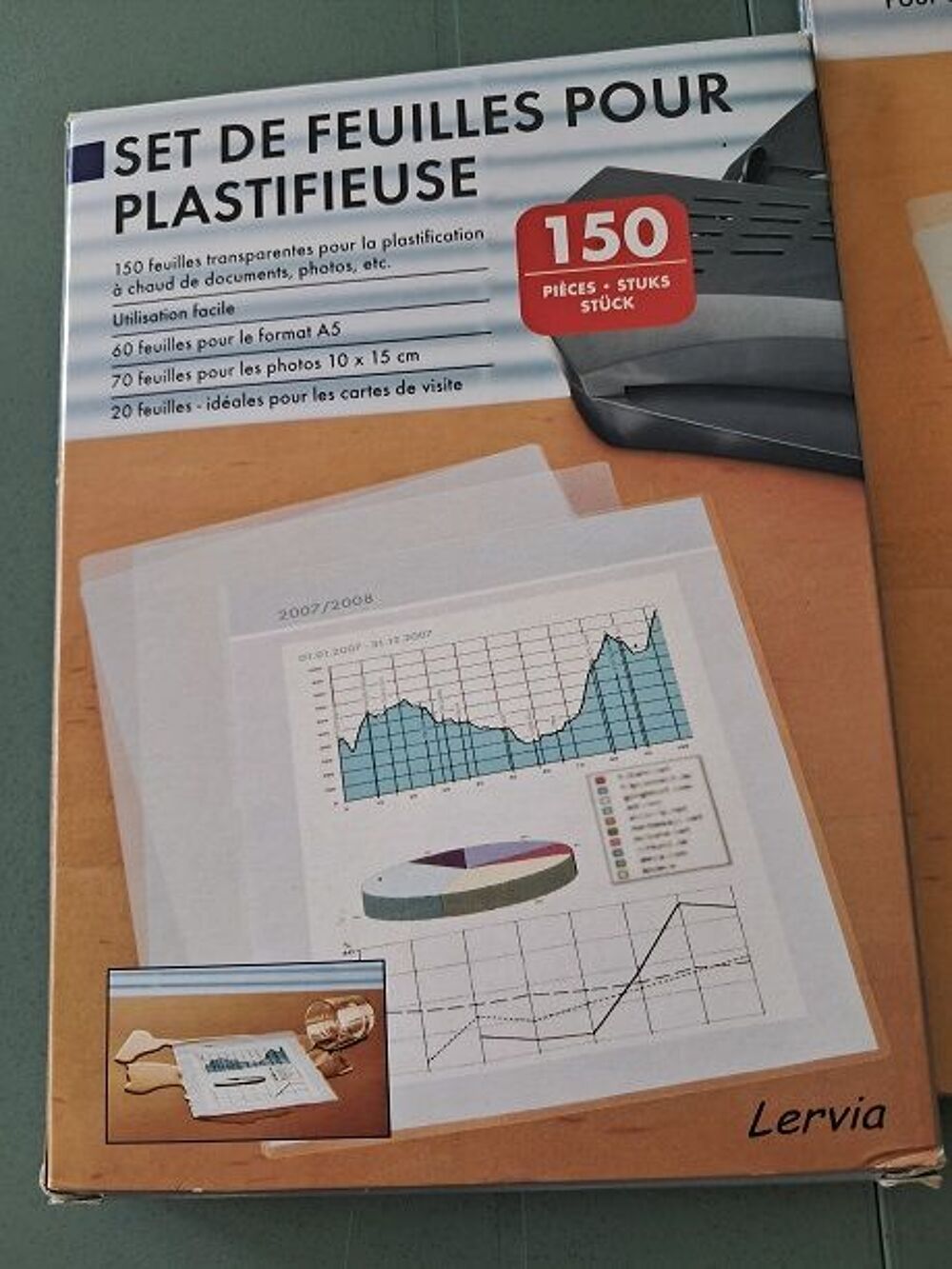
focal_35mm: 27
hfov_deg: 51.4
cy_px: 634
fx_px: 990
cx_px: 476
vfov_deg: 65.3
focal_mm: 4
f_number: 1.8
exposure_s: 1/100
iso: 50
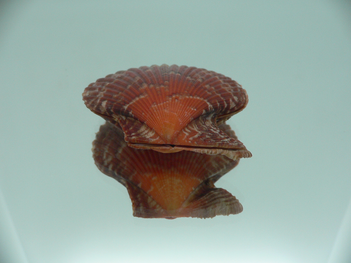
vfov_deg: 40.7
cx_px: 176
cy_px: 132
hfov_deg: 52.6
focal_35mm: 35
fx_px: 355
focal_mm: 4.6
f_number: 2.8
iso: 100
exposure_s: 1/60
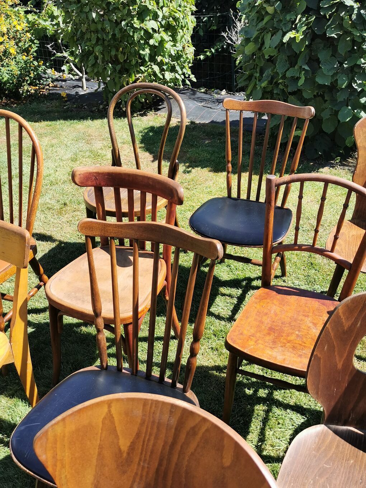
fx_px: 493
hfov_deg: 40.7
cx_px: 183
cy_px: 244
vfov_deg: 52.6
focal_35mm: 35
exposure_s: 1/1312
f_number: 1.8
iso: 50
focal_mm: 5.58
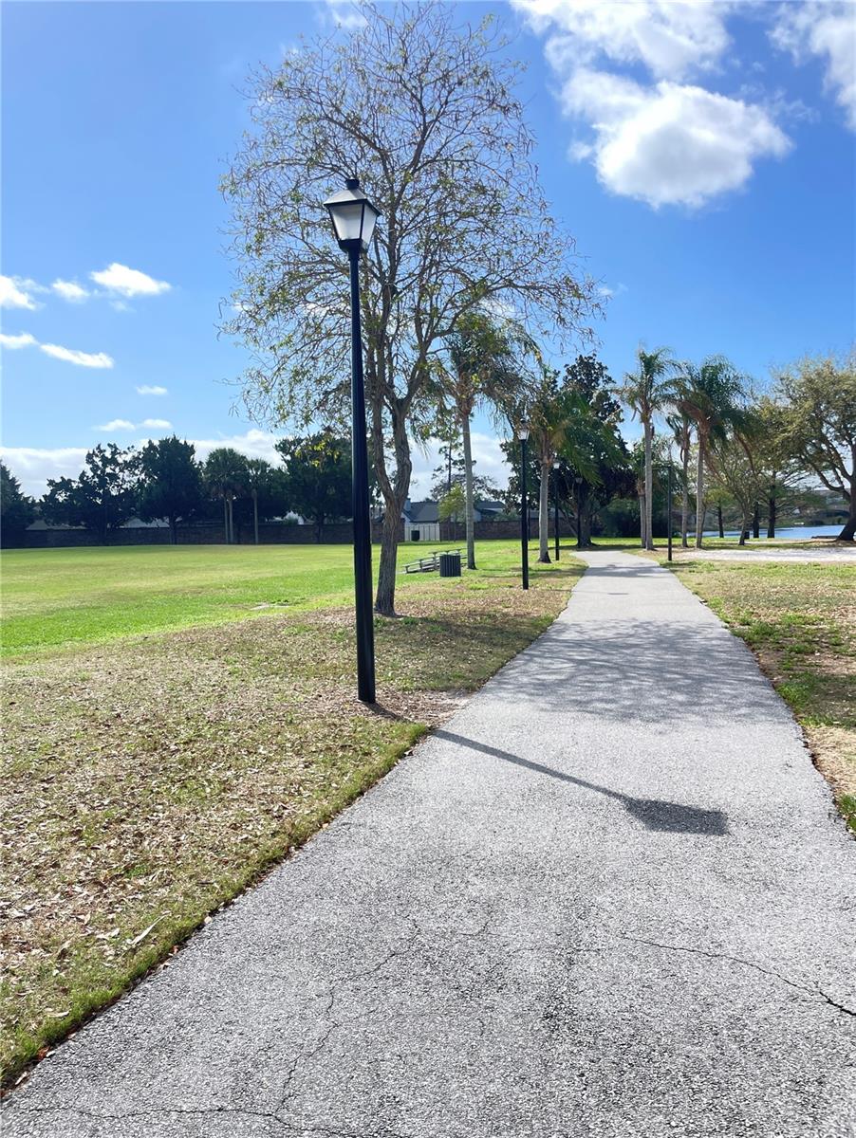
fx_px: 856
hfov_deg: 53.1
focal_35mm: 26
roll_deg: +1.4
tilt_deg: -1.4
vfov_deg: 67.3
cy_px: 569
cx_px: 428
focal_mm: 4.2
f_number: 1.6
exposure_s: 1/1208
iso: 32
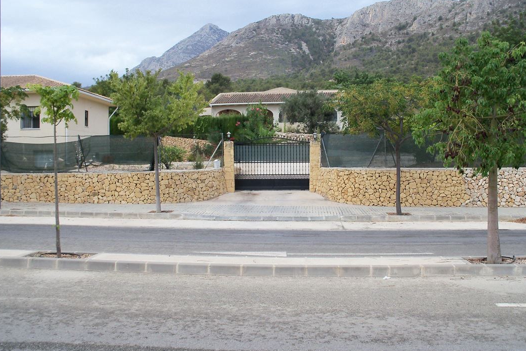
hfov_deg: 51.9
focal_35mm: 37
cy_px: 172
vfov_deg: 35.9
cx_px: 262
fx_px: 541
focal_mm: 6.3
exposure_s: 1/250
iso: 80
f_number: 5.5
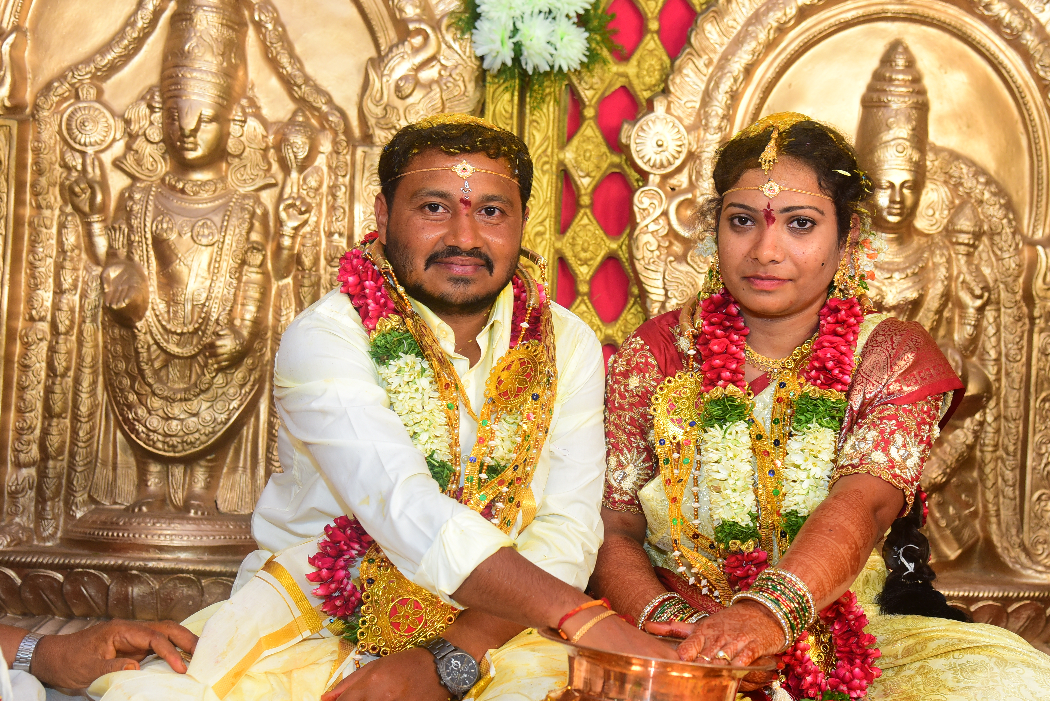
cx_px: 615
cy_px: 405
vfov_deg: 23.4
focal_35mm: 58
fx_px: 1692
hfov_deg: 34.4
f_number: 5
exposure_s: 1/125
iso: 640
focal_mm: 46
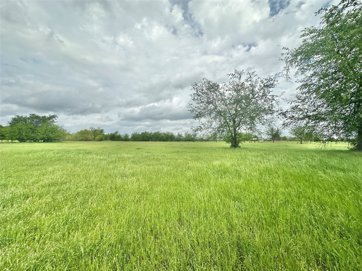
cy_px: 136
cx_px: 181
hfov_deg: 102.1
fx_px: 146
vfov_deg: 85.7
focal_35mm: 14
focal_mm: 2.22
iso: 50
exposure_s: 1/3125
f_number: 2.2
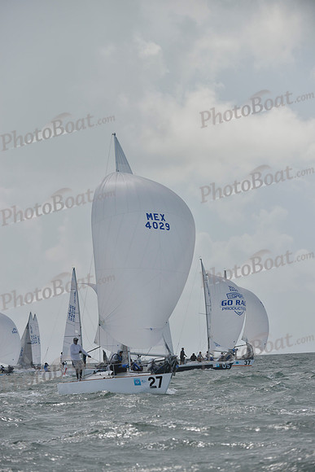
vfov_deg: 10.3
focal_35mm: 200
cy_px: 236
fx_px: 2623
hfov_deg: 6.9
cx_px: 158
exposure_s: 1/2000
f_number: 6.3
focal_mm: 200
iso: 280
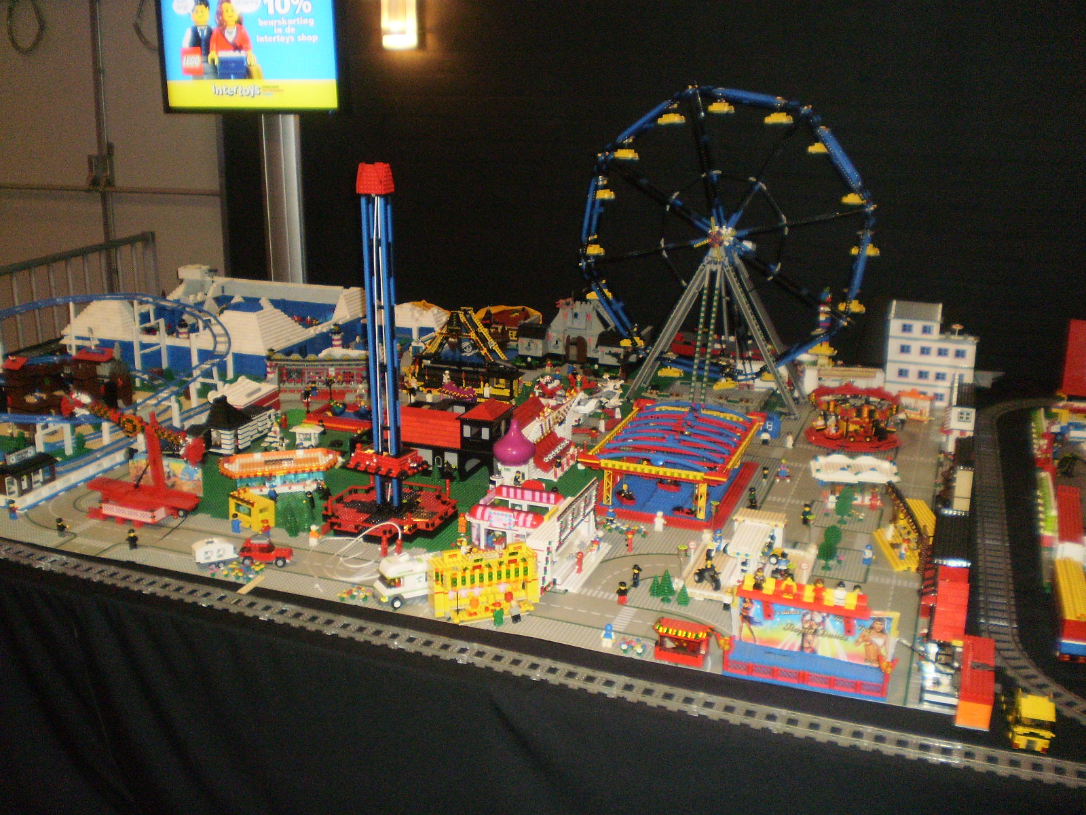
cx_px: 543
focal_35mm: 36
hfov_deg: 51.4
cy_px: 408
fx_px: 1129
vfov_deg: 39.7
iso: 320
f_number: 3.1
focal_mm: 6.3
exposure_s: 1/30
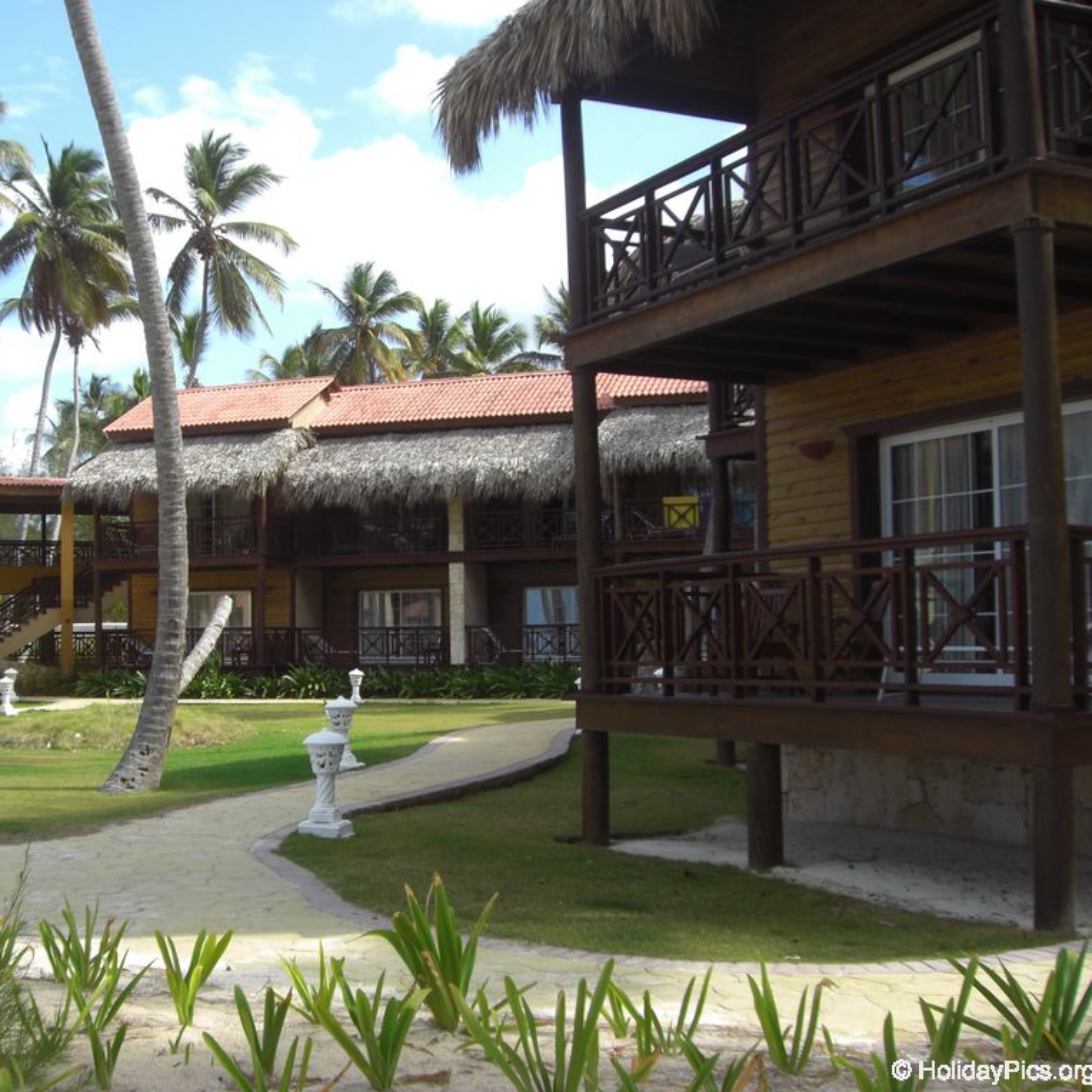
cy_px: 545
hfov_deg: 37.2
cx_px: 367
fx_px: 1606
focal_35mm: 45
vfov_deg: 37.6
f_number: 2.7
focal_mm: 6.2
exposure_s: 1/500
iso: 64
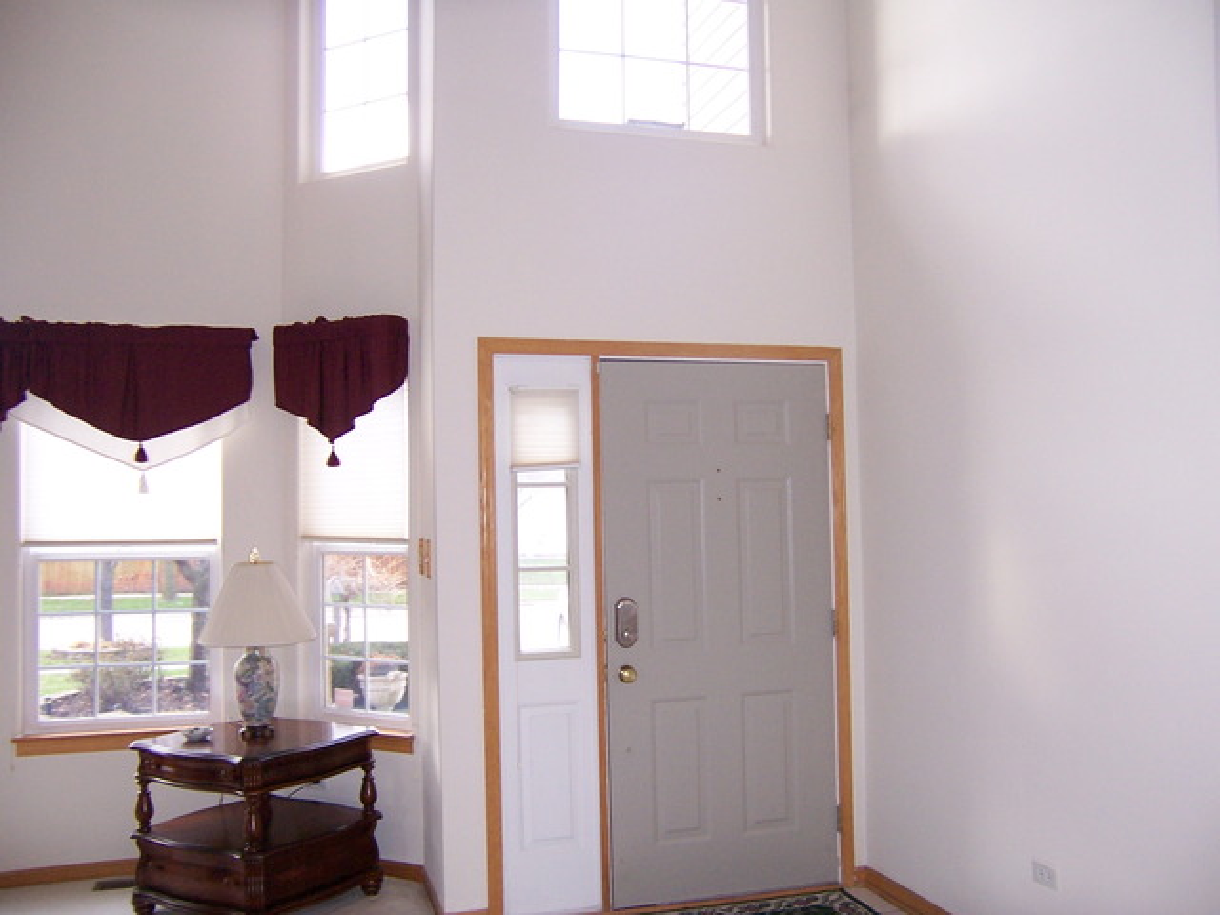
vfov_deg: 42.9
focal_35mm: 33
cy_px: 458
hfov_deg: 55.4
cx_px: 610
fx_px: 1163
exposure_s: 1/60
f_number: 2.8
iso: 140
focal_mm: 5.5
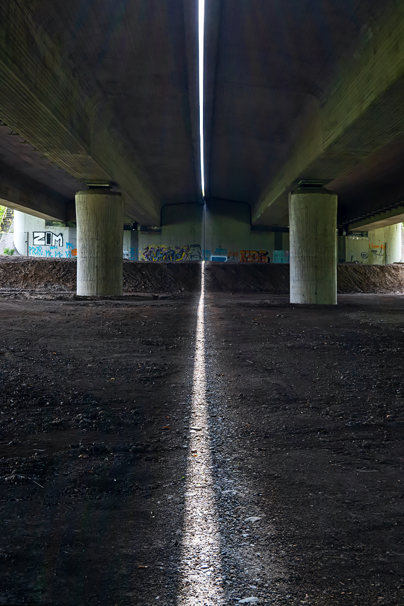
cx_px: 202
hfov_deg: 29.4
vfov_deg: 43.0
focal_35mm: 46
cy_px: 303
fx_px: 770
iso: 200
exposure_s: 1/45
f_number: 8
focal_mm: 30.5
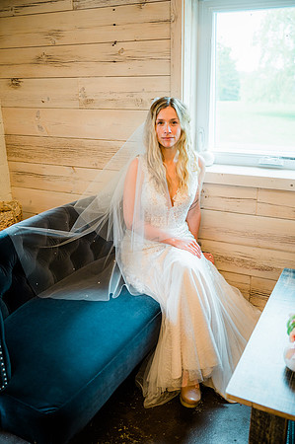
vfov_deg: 55.8
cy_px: 222
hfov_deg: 38.8
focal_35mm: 34
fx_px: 419
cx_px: 148
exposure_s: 1/200
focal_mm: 34
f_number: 2.8
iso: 500
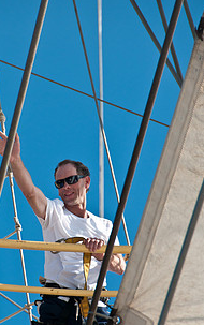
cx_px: 46
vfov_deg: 4.6
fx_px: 4020
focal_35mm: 453
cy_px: 203
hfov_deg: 2.9
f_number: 6.3
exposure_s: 1/800
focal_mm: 200
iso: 200
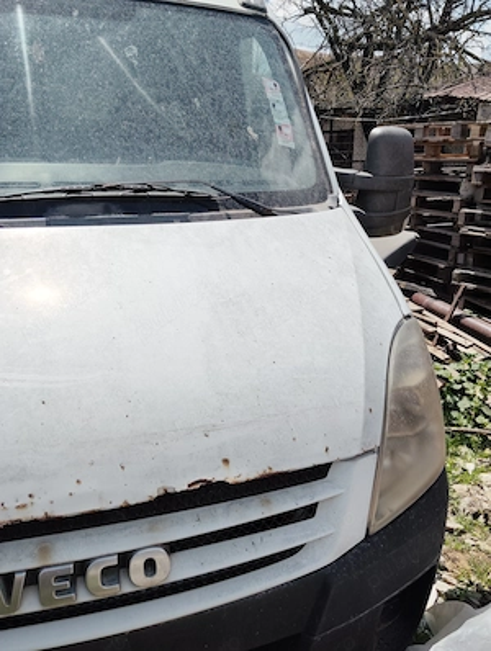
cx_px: 246
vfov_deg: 61.6
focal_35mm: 29
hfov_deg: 48.4
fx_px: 547
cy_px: 326
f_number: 1.8
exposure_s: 1/2492
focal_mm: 4.25
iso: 50
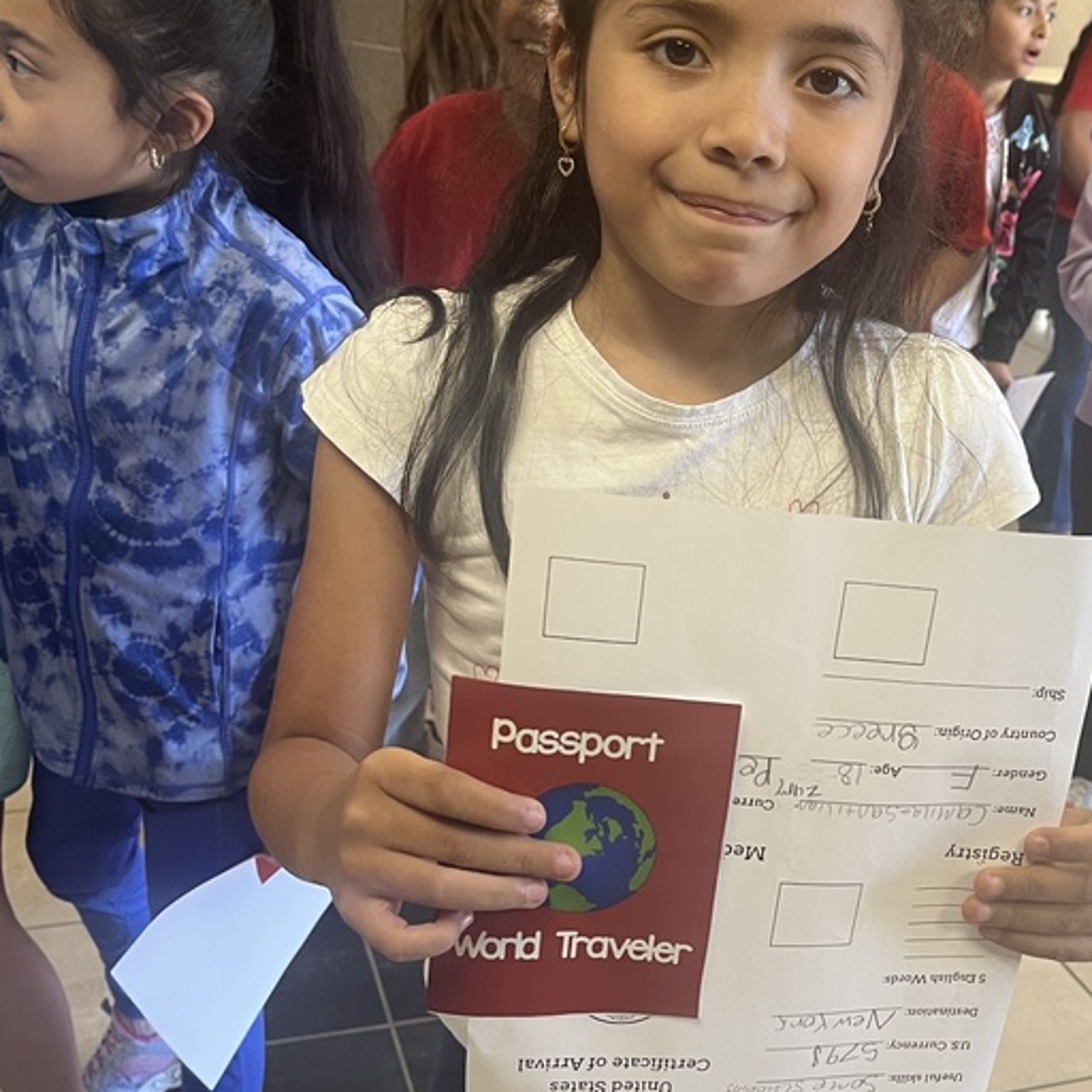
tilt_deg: -24.1
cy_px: 625
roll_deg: -5.6
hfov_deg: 36.4
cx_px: 725
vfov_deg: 36.7
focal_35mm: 46
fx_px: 1642
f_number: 1.6
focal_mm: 5.1
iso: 125
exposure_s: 1/60
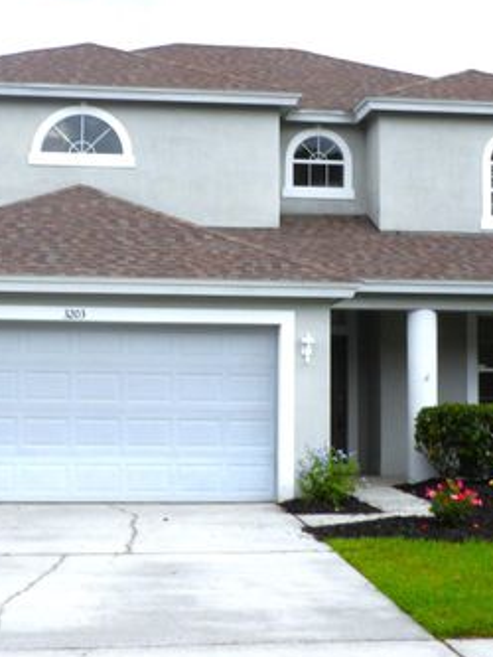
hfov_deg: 23.3
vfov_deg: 30.7
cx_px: 258
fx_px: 1196
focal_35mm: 63
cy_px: 313
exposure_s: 1/43
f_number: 4.9
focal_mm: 7.6
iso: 100
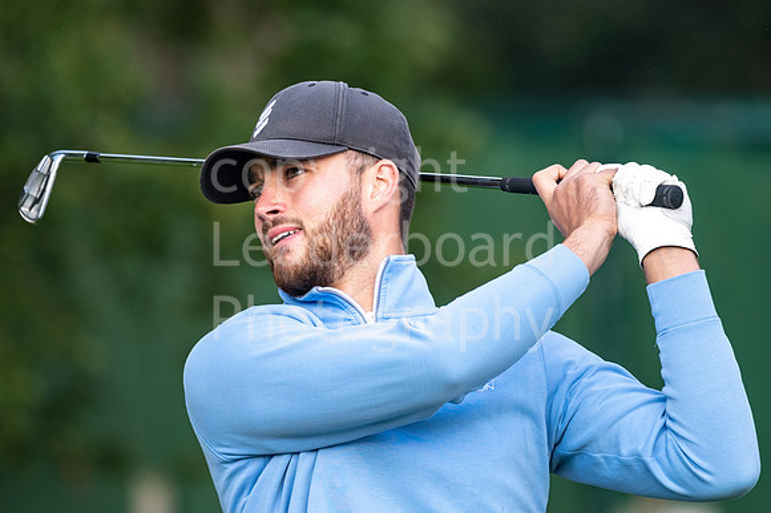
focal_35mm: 556
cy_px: 196
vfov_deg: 2.5
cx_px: 369
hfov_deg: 3.7
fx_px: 11899
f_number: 4
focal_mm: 300
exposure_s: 1/640
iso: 400
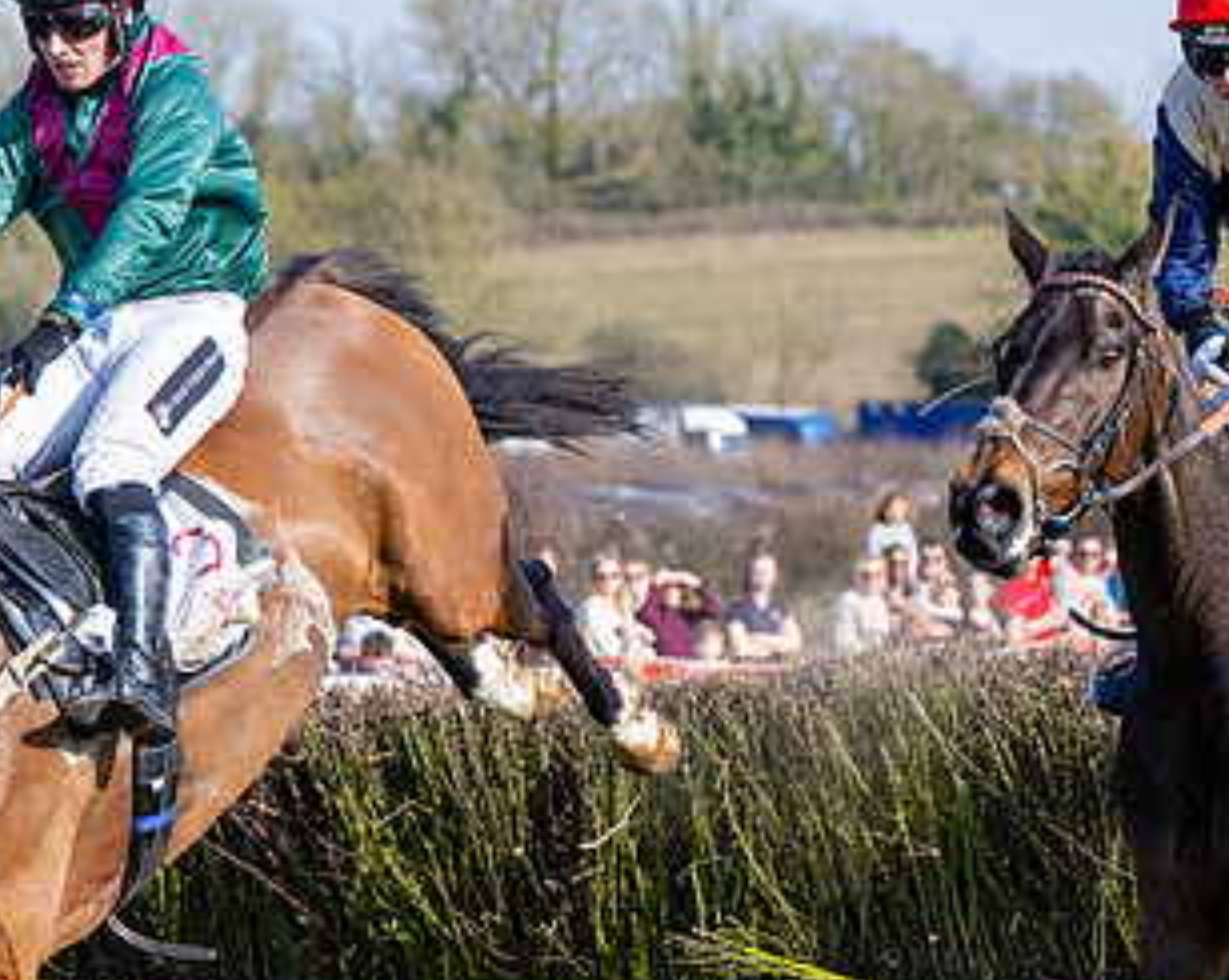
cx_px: 484
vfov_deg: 7.1
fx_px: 7886
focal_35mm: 217
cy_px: 788
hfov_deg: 8.9
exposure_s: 1/1250
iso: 100
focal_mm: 70
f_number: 2.8
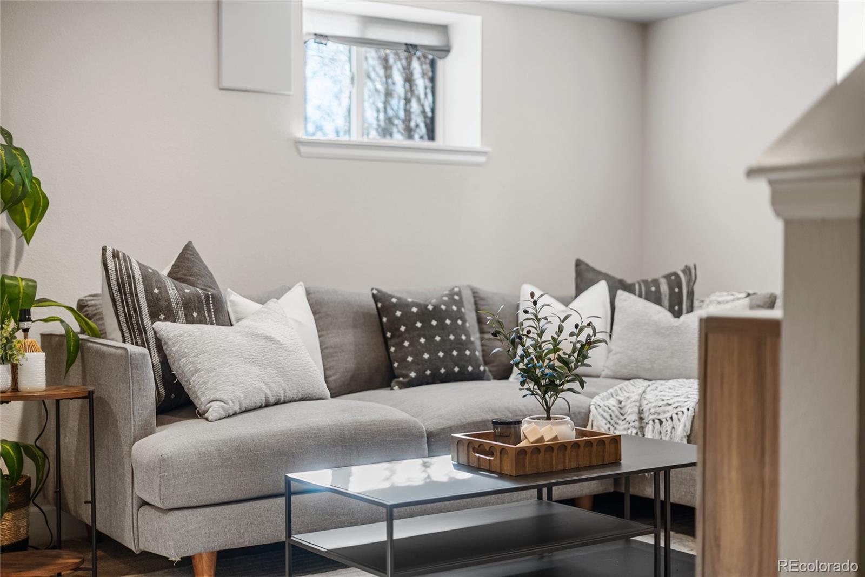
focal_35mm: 50
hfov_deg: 39.6
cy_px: 288
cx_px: 432
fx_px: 1202
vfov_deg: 27.0
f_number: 1.8
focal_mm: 50
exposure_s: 1/50
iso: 200
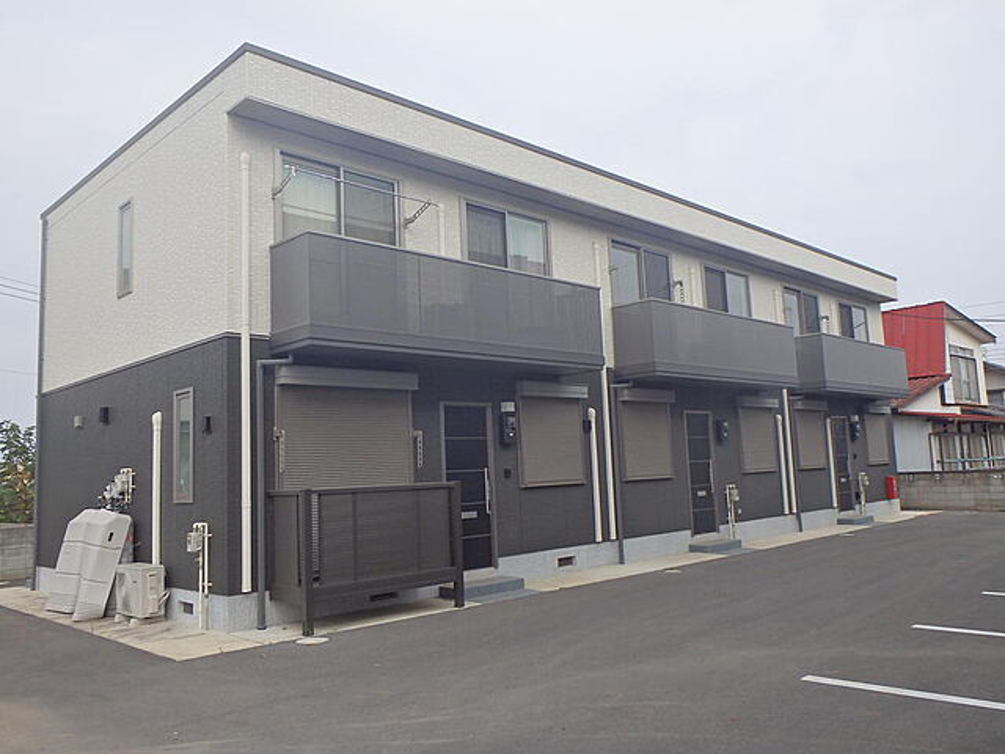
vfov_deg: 49.7
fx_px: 813
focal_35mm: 28
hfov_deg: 63.4
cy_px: 377
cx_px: 502
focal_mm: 5
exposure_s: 1/640
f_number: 3.9
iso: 125
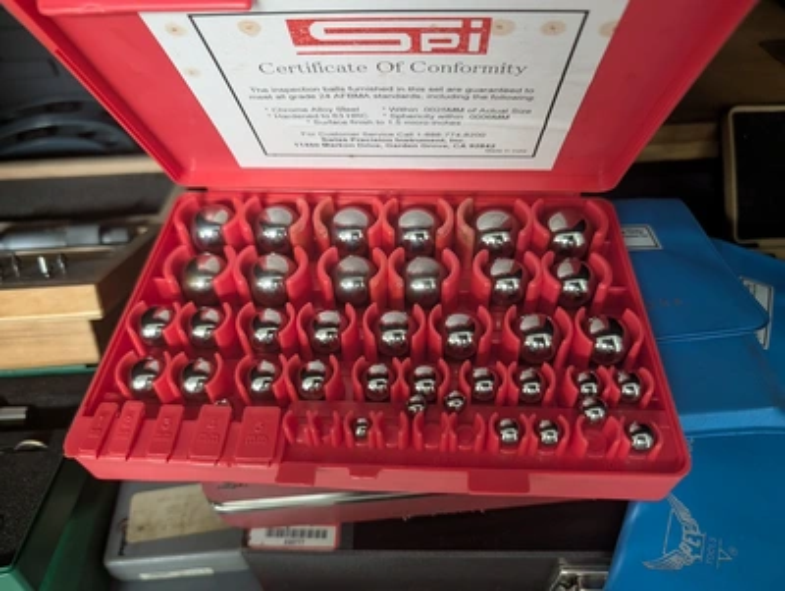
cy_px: 296
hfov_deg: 71.5
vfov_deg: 56.9
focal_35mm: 24
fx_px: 545
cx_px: 392
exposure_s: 1/82.1
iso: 1218
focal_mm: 6.9
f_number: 1.68
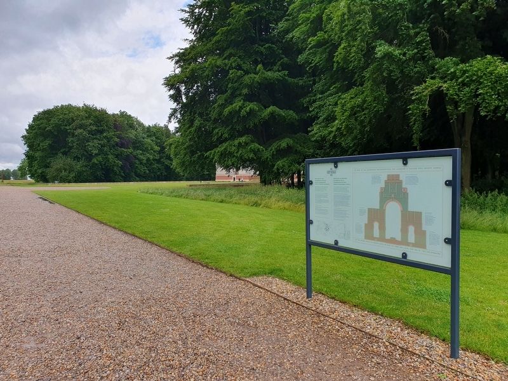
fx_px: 382
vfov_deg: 53.1
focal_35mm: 26
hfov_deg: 67.3
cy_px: 190
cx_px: 254
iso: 50
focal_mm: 4.32
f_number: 2.4
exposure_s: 1/922
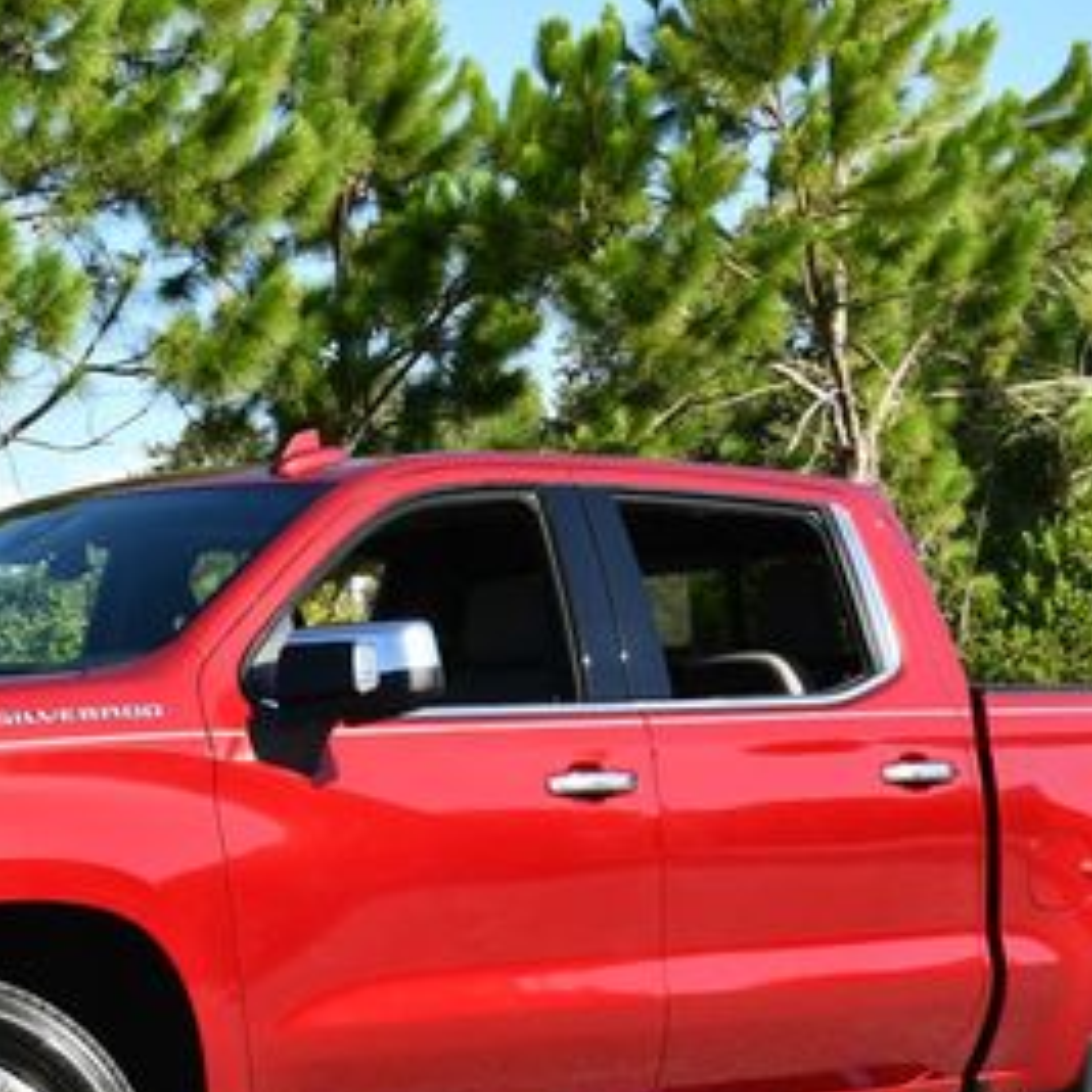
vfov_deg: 17.7
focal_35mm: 98
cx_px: 245
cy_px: 720
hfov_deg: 17.6
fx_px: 3498
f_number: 8
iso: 200
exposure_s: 1/250
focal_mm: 24
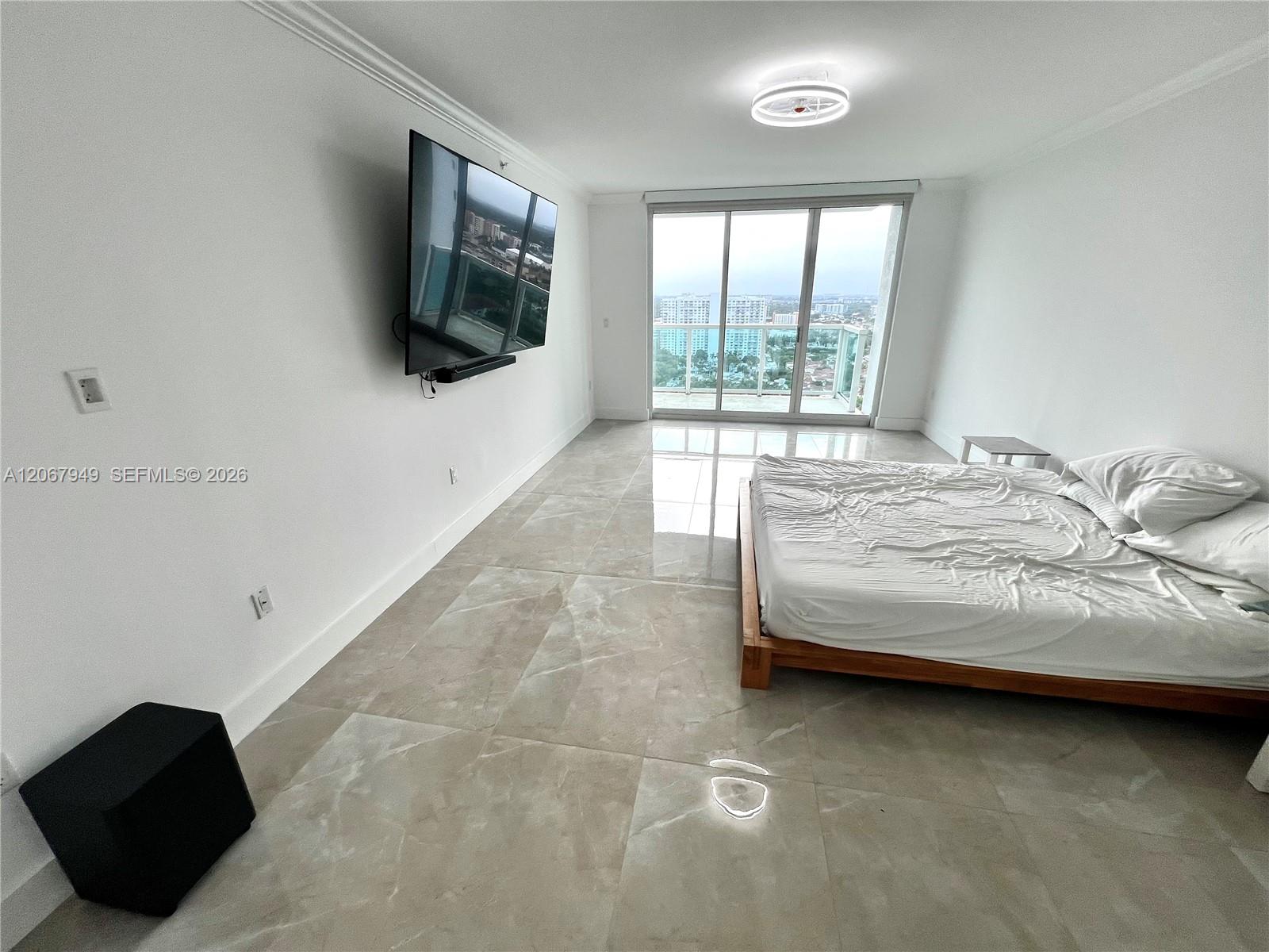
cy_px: 476
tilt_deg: -19.9
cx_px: 634
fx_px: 477
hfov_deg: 106.2
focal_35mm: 13
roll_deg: +0.4
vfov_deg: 89.9
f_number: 1.8
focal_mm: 1.57
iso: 50
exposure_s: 1/120
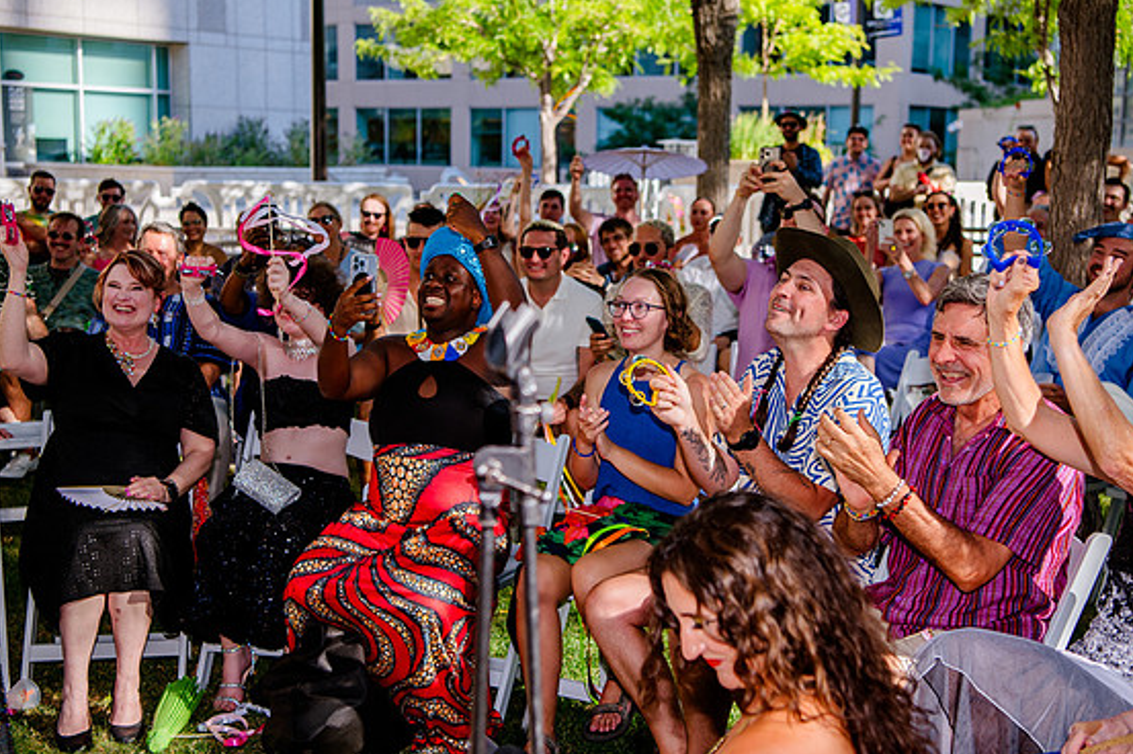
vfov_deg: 25.0
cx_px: 580
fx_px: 1698
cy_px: 379
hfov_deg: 36.9
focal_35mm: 54
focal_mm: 46
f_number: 3.5
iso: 200
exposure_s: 1/640
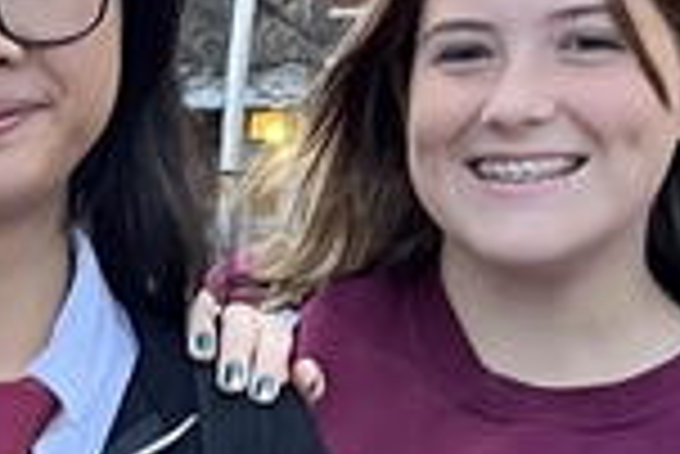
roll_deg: -0.4
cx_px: -419
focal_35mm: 183
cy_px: 841
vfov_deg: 7.3
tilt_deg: -12.4
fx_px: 3460
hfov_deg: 10.7
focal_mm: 5.1
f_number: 1.6
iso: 160
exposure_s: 1/60
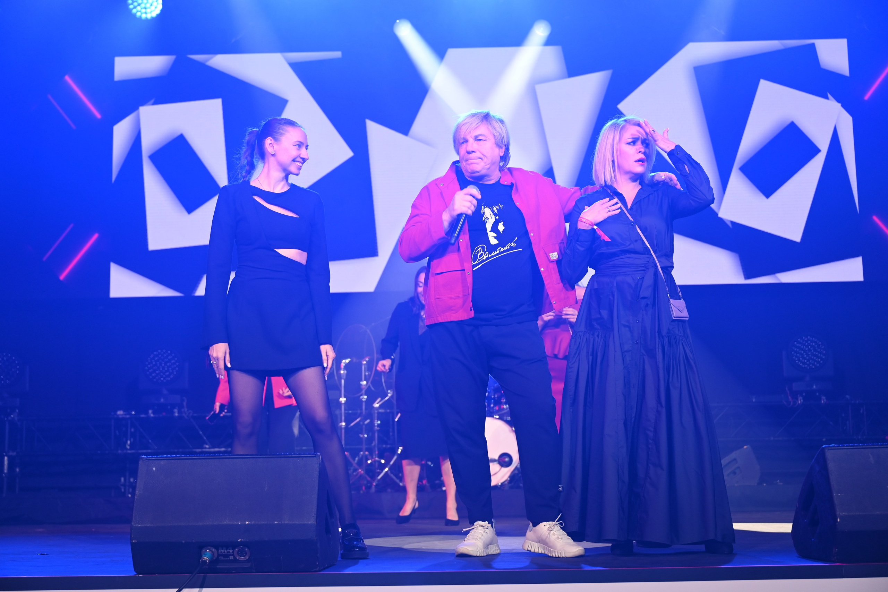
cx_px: 444
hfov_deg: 40.3
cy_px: 296
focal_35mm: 49
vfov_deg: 27.5
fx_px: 1209
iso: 640
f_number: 3.5
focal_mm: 49
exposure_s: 1/320
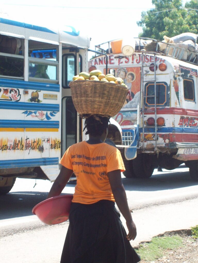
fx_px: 824
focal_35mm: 108
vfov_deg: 18.2
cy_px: 132
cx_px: 99
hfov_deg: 13.7
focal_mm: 18
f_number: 4.8
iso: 80
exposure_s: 1/219
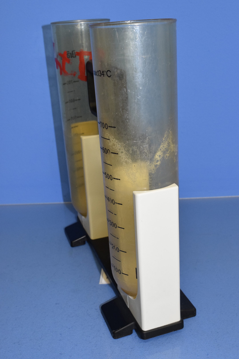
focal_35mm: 45
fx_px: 443
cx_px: 120
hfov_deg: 30.2
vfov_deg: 44.0
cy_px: 183
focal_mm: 29
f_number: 11
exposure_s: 1/60
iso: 2200
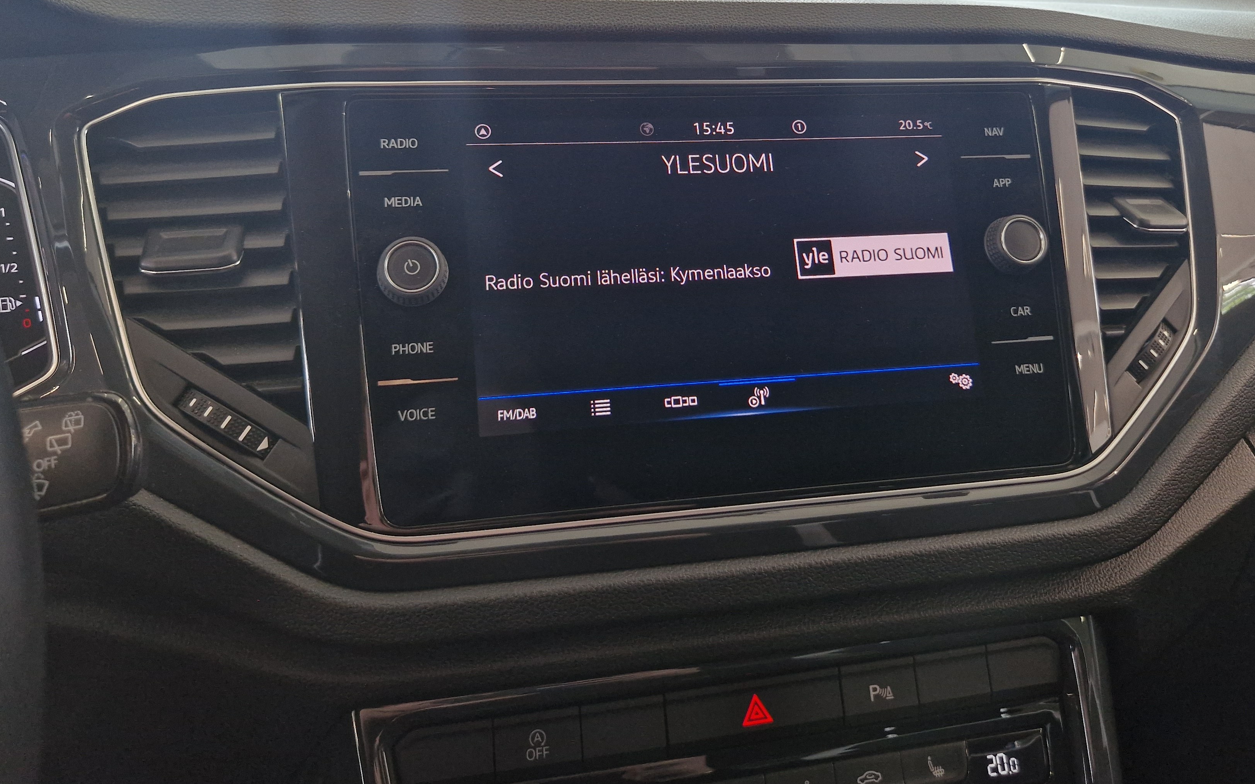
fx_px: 1026
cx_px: 698
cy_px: 250
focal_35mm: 30
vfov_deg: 41.2
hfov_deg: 62.7
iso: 160
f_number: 1.8
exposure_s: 1/180
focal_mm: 5.4
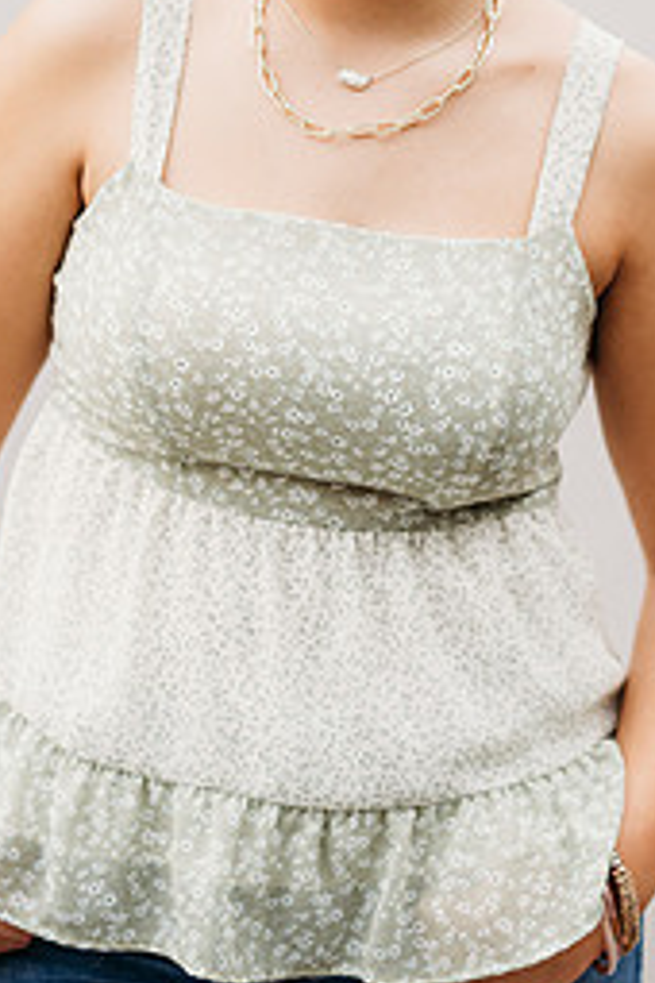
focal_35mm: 150
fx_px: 4093
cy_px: 162
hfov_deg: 9.1
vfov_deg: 13.6
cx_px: 339
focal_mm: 85
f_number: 2.2
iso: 400
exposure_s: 1/250
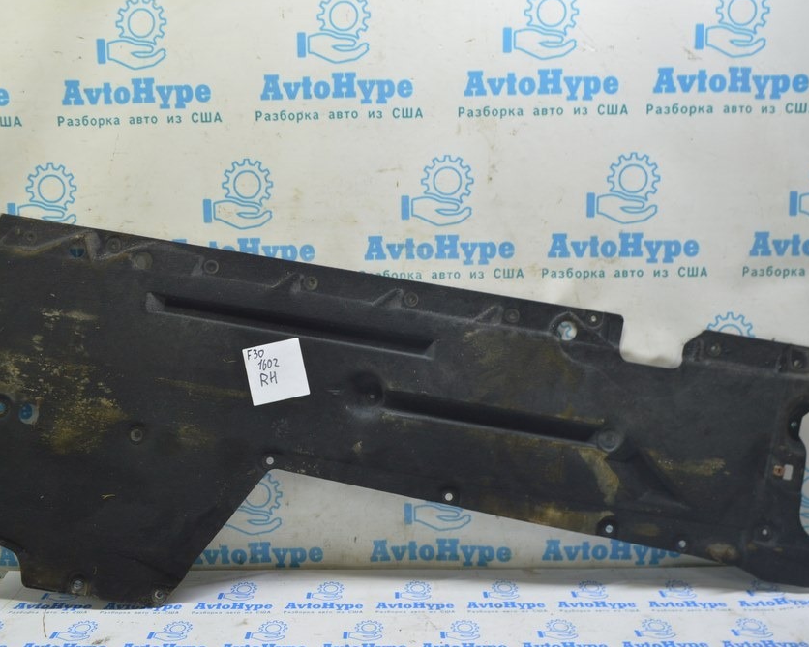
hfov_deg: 57.1
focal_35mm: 31
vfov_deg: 47.1
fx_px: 742
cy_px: 320
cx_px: 371
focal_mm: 18
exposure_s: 1/20
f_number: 5.6
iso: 400
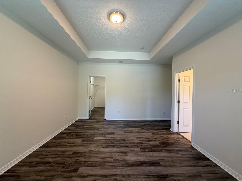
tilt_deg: -0.1
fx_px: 98
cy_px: 90
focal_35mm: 14
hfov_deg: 102.1
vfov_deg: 85.7
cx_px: 121
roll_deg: -0.9
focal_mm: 2.22
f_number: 2.2
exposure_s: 1/60
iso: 200
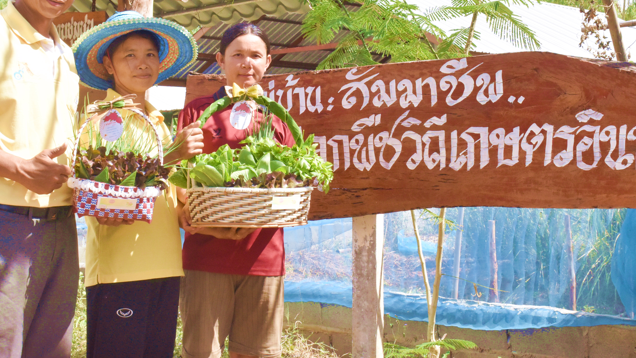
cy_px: 112
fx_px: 1046
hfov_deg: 33.8
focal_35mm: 62
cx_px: 341
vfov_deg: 19.3
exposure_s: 1/1000
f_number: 16
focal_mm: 32
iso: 3200
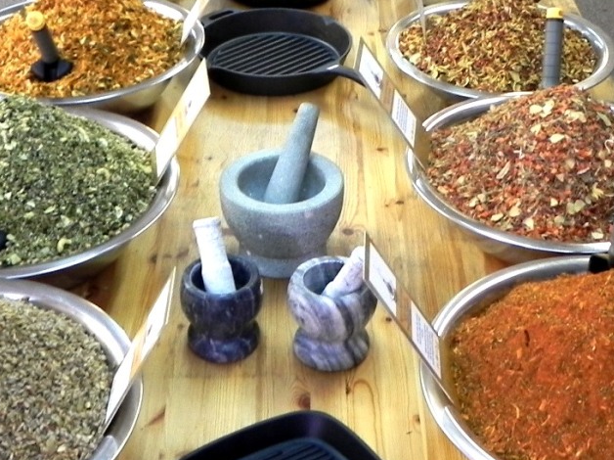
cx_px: 345
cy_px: 90
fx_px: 1152
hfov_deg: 29.8
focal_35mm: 65
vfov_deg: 22.3
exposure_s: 1/13
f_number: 2.8
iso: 160
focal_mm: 4.6
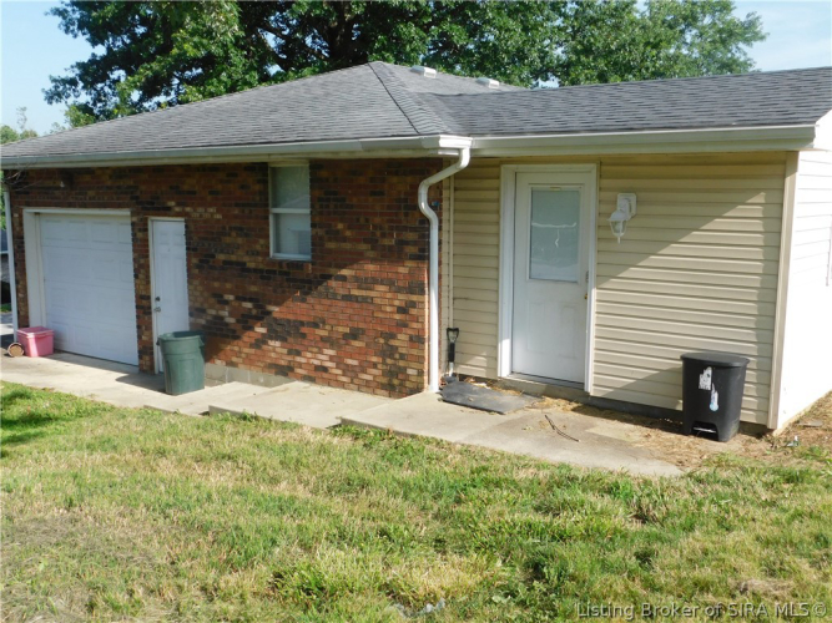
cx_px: 416
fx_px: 865
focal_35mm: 36
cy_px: 312
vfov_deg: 39.6
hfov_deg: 51.4
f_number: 3.5
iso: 125
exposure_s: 1/640
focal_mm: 6.3
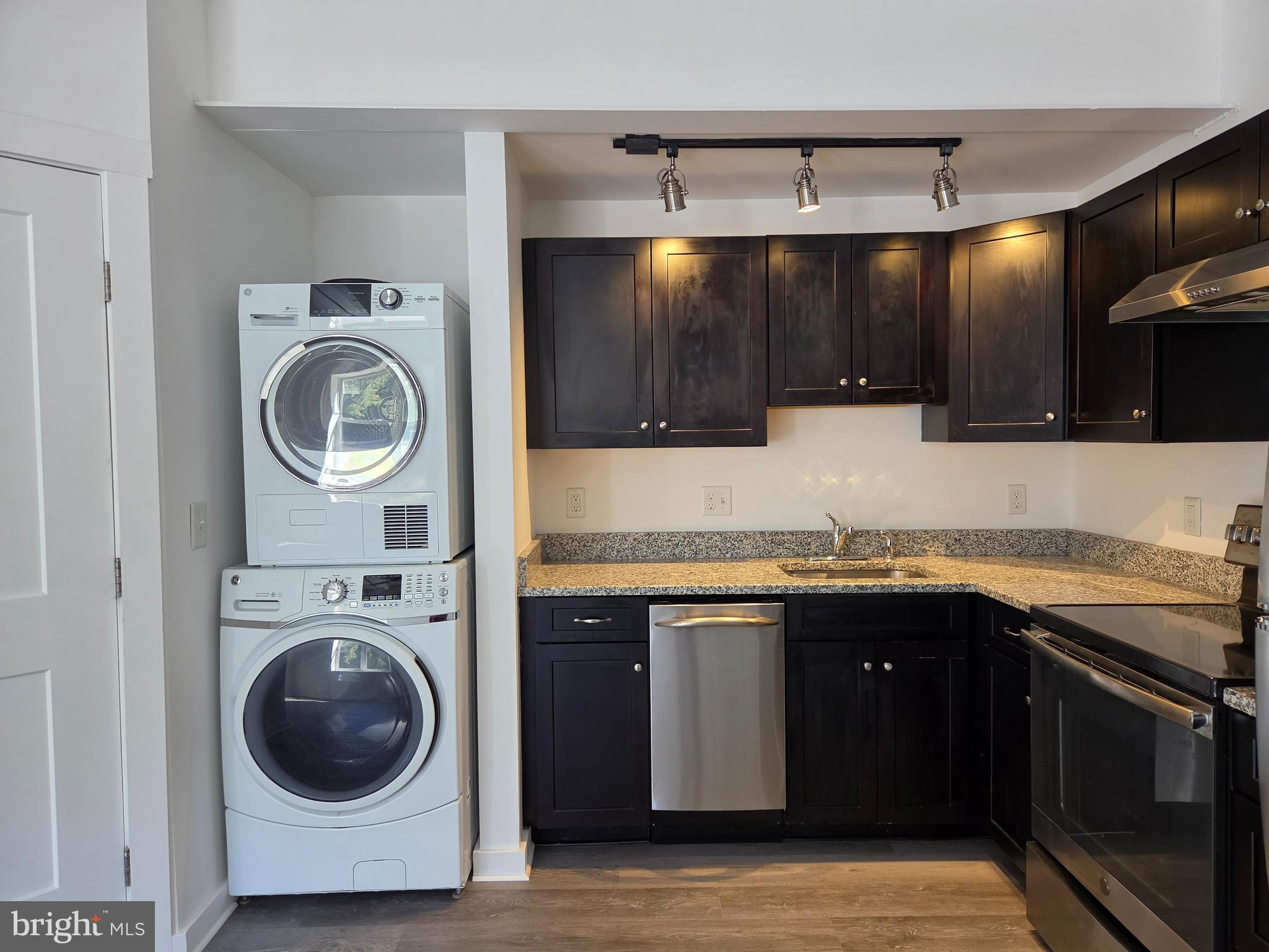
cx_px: 634
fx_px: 843
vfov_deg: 58.9
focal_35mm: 23
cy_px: 476
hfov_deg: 73.9
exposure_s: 1/120
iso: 320
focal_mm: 5.4
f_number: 1.8
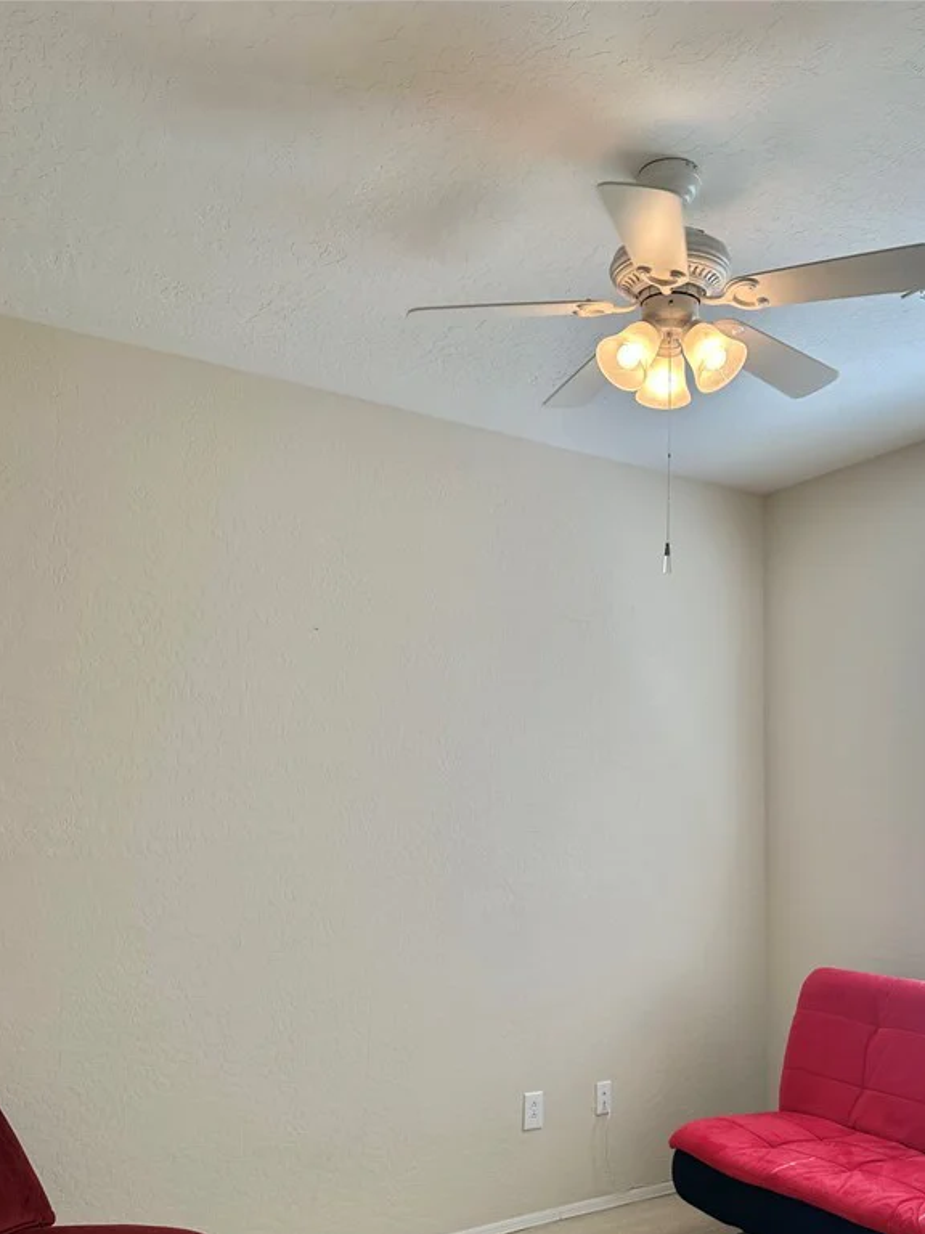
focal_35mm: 32
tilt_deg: +2.2
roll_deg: -0.5
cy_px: 821
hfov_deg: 43.9
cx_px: 552
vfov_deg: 55.6
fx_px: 1140
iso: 64
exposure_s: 1/242
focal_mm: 6.86
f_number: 1.78
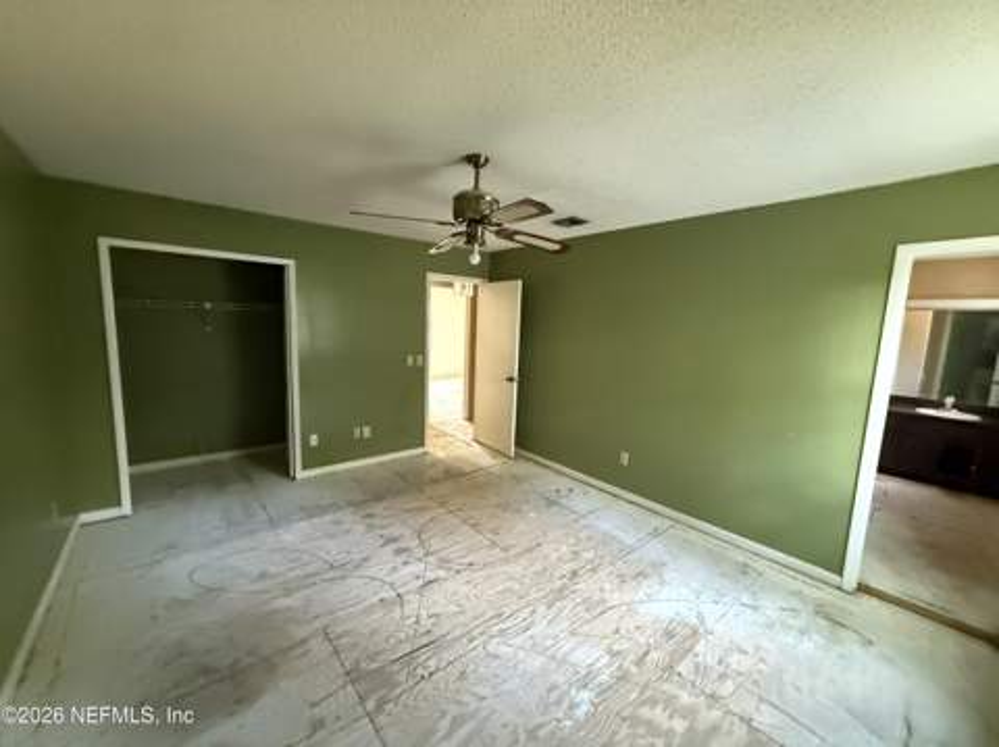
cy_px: 374
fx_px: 404
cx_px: 500
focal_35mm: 14
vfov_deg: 85.6
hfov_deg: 102.1
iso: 1250
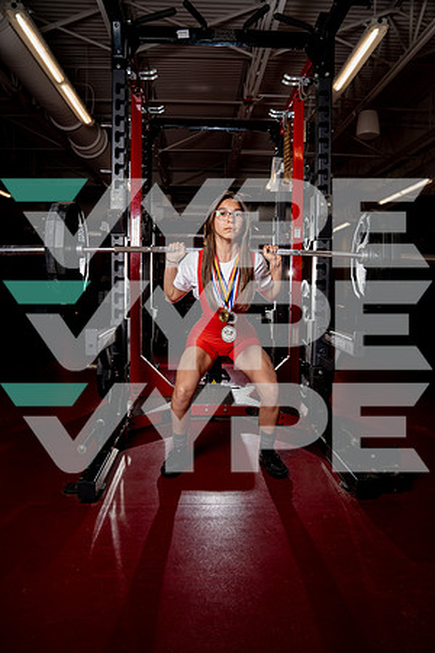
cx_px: 218
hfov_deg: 53.1
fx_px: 435
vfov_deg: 73.7
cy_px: 326
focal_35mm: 24
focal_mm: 24
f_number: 4
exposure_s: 1/250
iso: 200
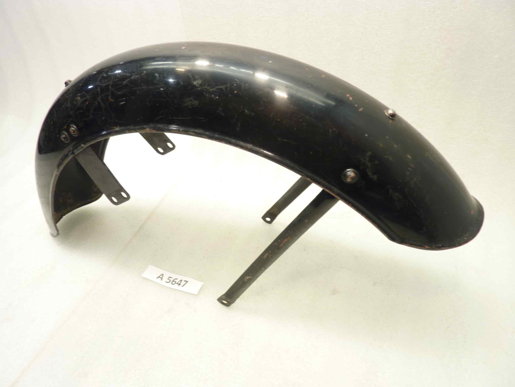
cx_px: 258
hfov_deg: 69.4
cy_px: 194
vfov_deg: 54.9
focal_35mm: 25
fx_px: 372
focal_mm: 4.1
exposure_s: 1/13
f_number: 3.3
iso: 80
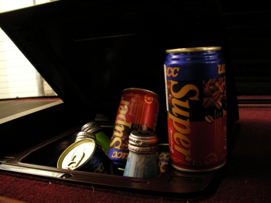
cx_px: 136
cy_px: 102
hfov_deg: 45.8
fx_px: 321
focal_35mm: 41
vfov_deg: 35.1
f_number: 3.5
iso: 200
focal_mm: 6.3
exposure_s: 1/2
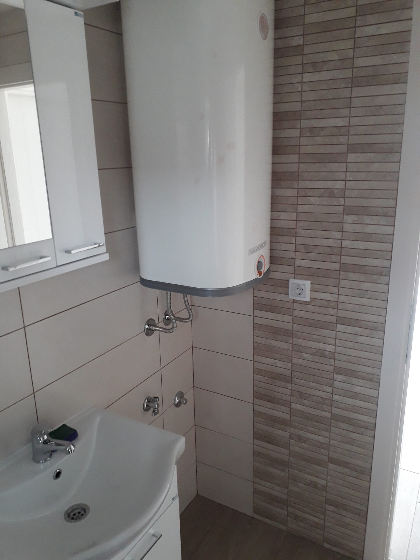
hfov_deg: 51.4
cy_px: 280
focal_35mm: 27
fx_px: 437
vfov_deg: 65.3
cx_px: 210
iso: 200
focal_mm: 3.6
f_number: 1.9
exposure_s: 1/50
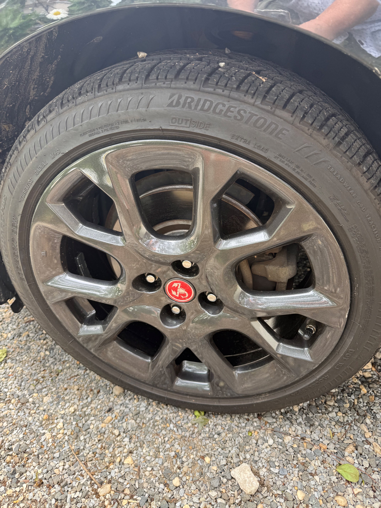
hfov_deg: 56.8
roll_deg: -1.8
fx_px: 352
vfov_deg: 71.6
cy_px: 254
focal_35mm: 24
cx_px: 190
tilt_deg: -35.7
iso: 64
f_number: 1.78
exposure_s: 1/121
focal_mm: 6.76
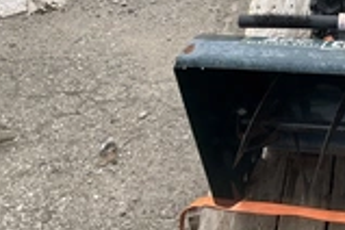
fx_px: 728
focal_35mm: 76
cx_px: 399
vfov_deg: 17.5
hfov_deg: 24.5
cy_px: 2
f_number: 1.8
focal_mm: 3
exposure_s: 1/691
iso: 25
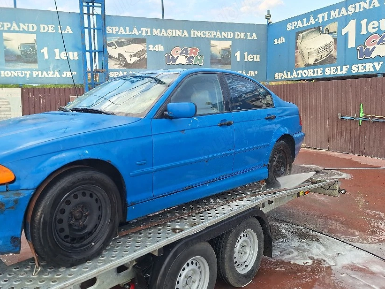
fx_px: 311
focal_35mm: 28
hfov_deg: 63.0
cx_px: 158
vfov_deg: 49.6
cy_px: 127
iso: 40
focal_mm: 5.54
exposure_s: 1/256
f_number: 1.8
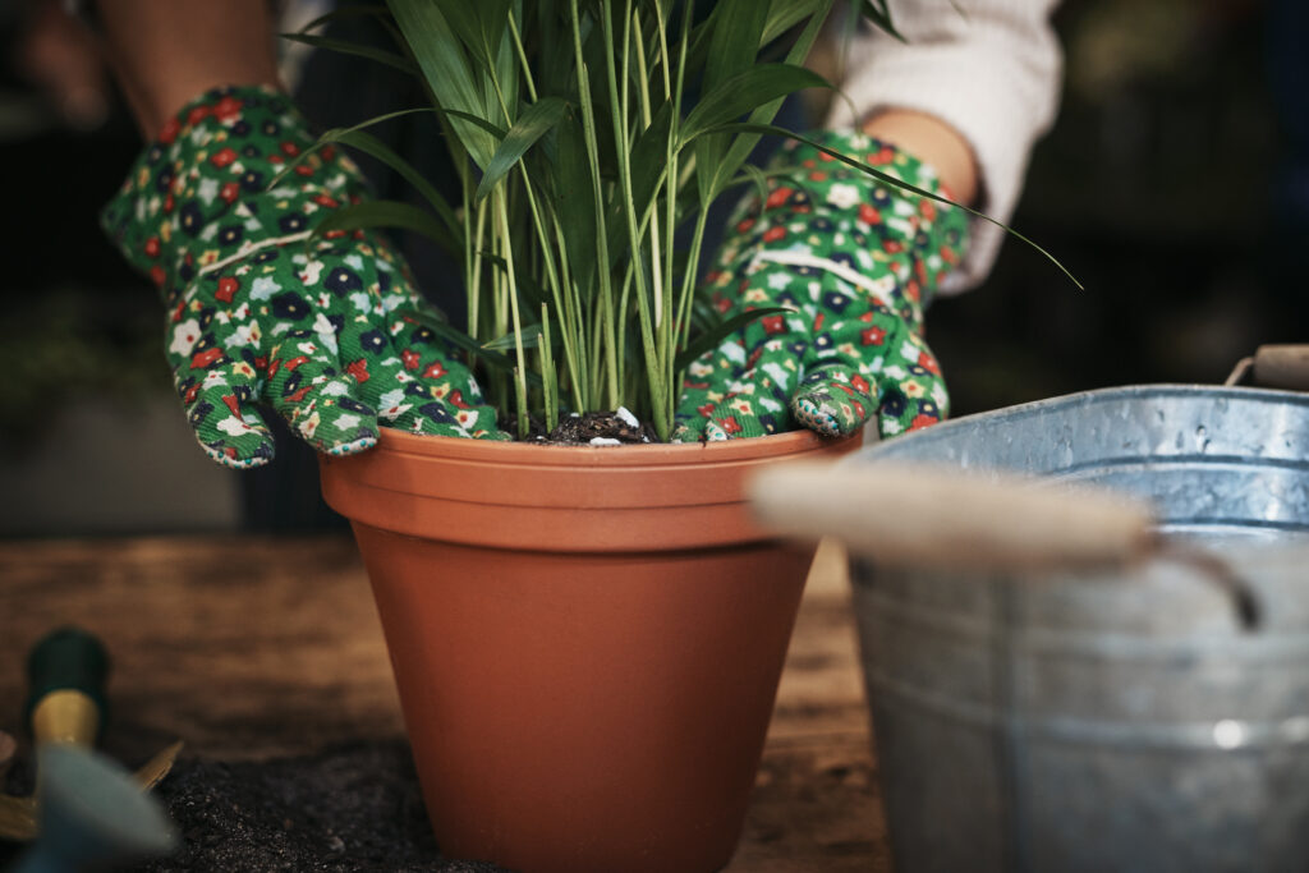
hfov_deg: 39.6
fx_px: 1818
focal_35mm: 50
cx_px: 654
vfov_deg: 27.0
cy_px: 436
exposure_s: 1/250
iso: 250
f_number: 2.5
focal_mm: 50
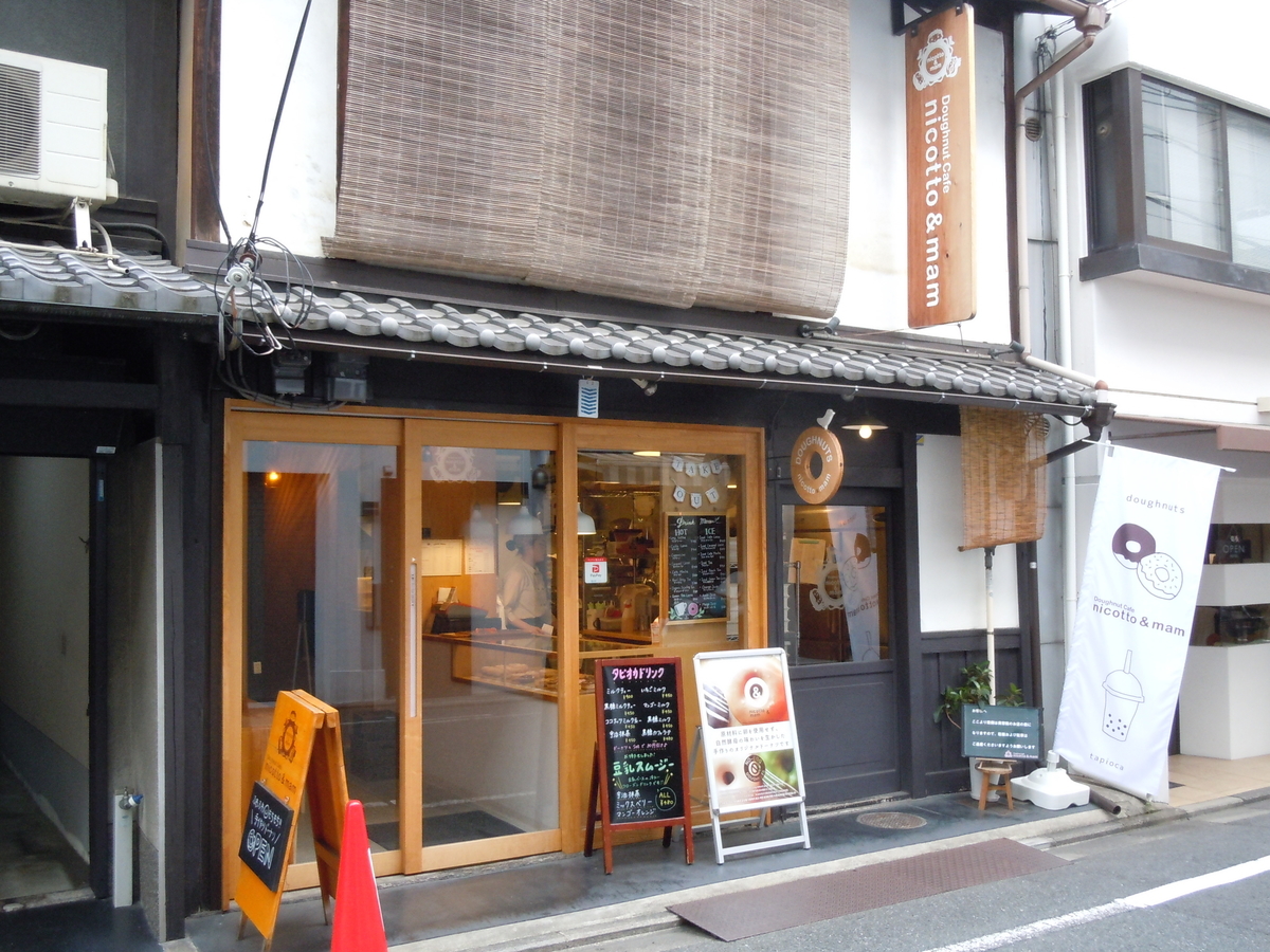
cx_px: 635
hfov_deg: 55.4
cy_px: 476
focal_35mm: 33
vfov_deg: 42.9
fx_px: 1211
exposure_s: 1/125
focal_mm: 5.9
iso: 400
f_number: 4
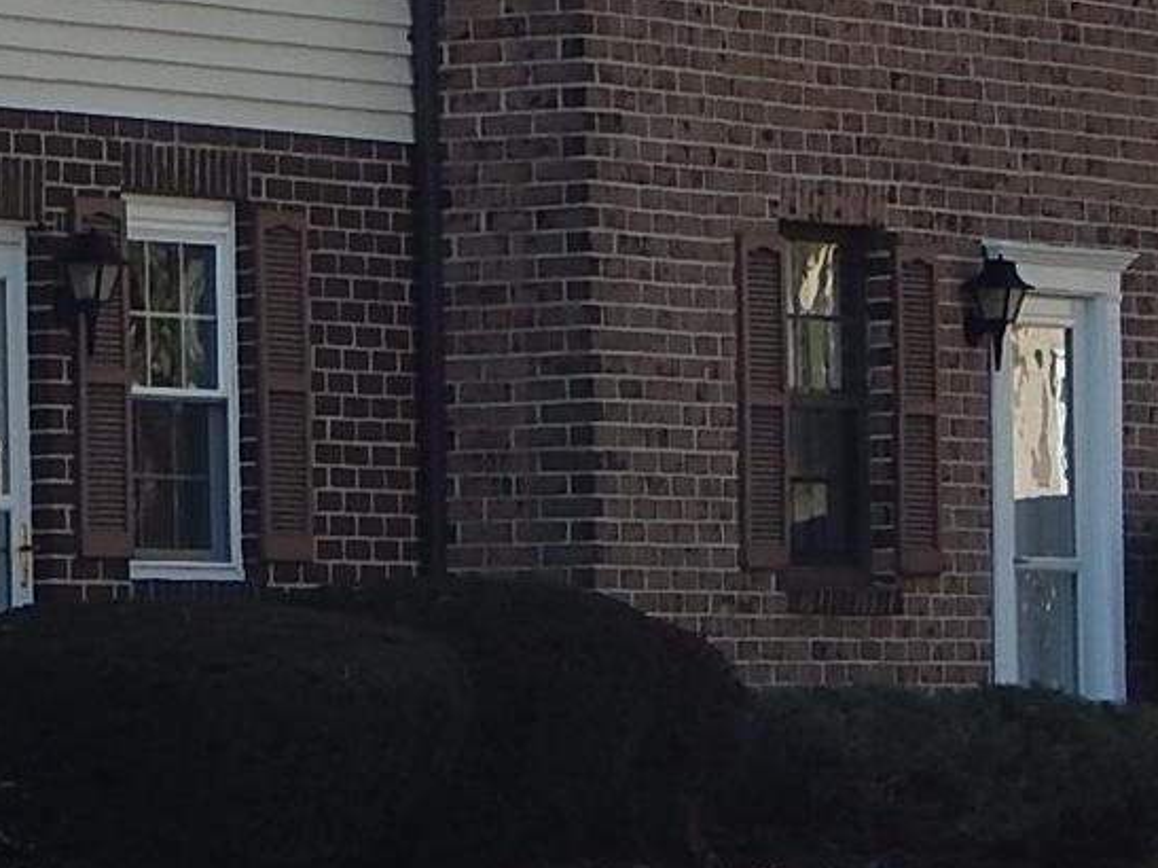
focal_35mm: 393
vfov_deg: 3.8
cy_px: 231
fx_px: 13144
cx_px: -112
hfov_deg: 5.0
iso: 125
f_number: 4.5
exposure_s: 1/400
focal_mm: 18.7
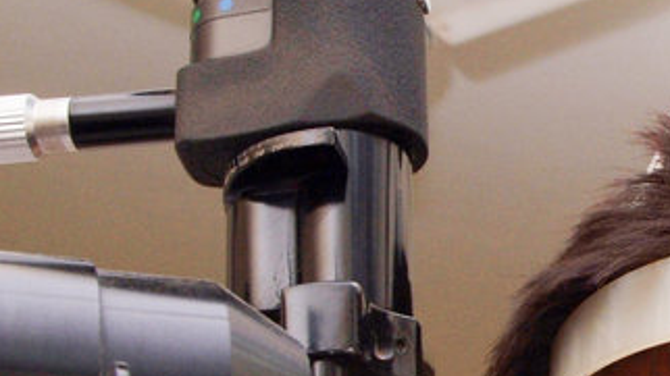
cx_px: 747
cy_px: 485
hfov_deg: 20.3
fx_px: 1776
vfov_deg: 11.8
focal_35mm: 100
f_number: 9.5
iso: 400
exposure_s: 1/30
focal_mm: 20
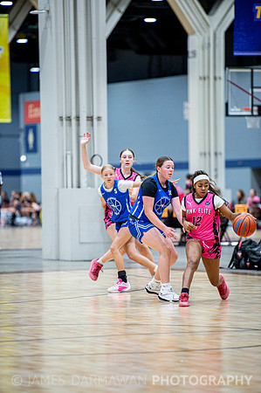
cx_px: 130
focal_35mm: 200
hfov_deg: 6.9
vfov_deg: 10.3
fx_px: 2180
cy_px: 196
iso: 2000
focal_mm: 200
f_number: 2.8
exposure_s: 1/400
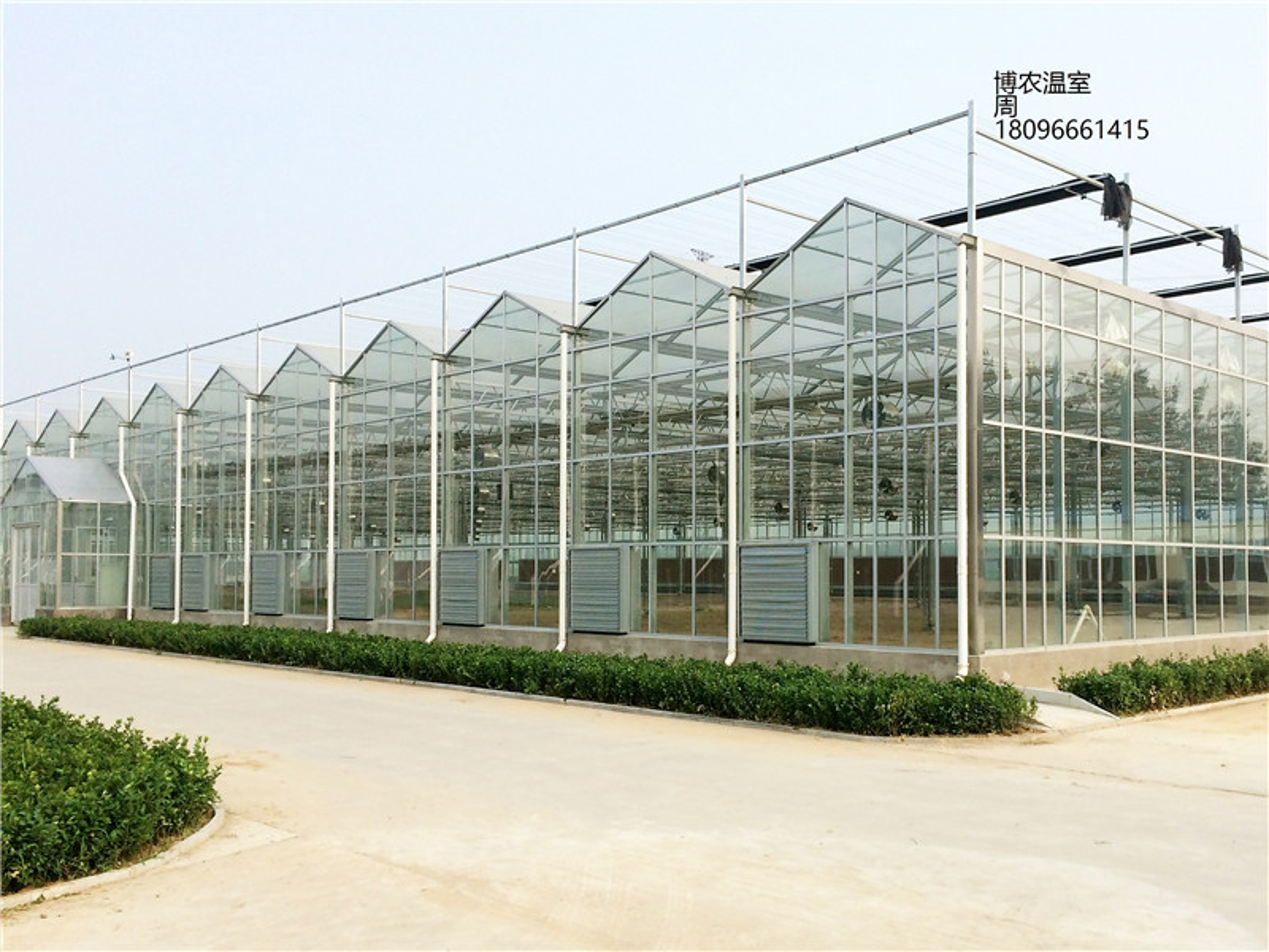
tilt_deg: -0.6
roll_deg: +0.1
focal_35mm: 29
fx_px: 1063
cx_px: 634
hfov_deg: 61.7
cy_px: 476
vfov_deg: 48.2
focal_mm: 4.15
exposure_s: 1/1786
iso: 32
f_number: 2.2
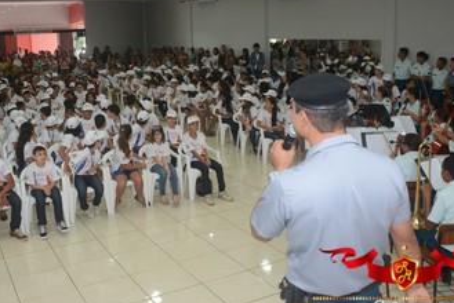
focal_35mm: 41
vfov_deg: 32.6
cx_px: 197
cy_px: 128
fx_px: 517
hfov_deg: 47.3
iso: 1600
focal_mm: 20
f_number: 3.5
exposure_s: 1/125
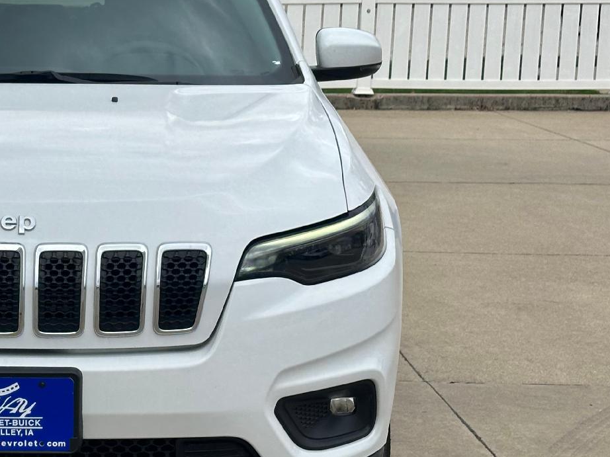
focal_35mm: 100
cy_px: 259
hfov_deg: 19.0
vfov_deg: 14.8
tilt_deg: -9.7
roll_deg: -0.6
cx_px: -22
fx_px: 1762
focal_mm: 6.86
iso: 64
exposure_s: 1/3876
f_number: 1.78
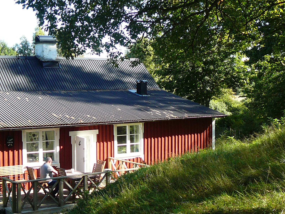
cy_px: 109
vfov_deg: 25.7
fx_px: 469
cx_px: 77
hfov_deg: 33.2
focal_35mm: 57
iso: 80
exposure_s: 1/200
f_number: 2.8
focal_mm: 5.2
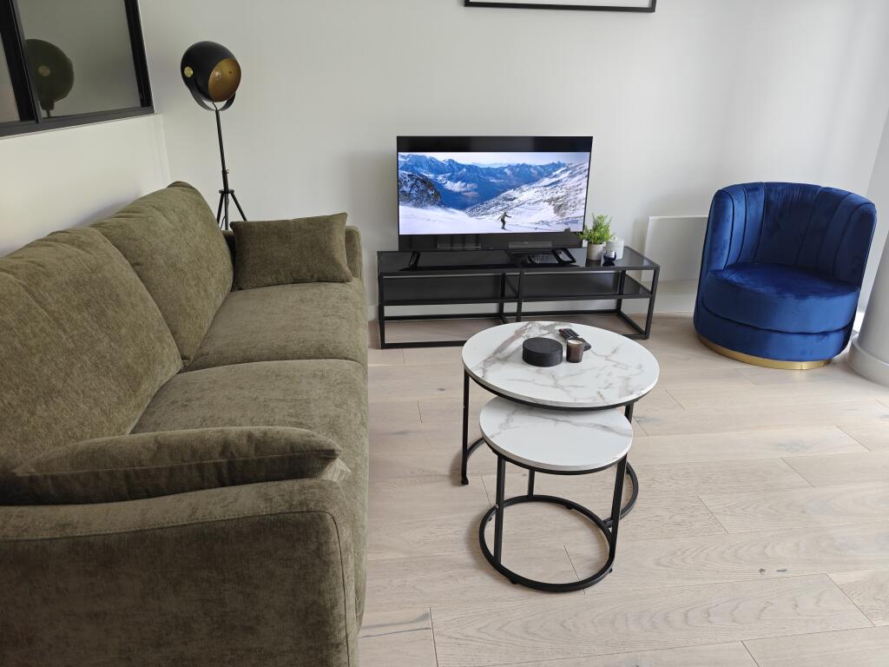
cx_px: 444
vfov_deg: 58.9
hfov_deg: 73.9
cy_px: 334
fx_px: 591
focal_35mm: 23
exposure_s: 1/120
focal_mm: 6.06
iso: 125
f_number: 1.6
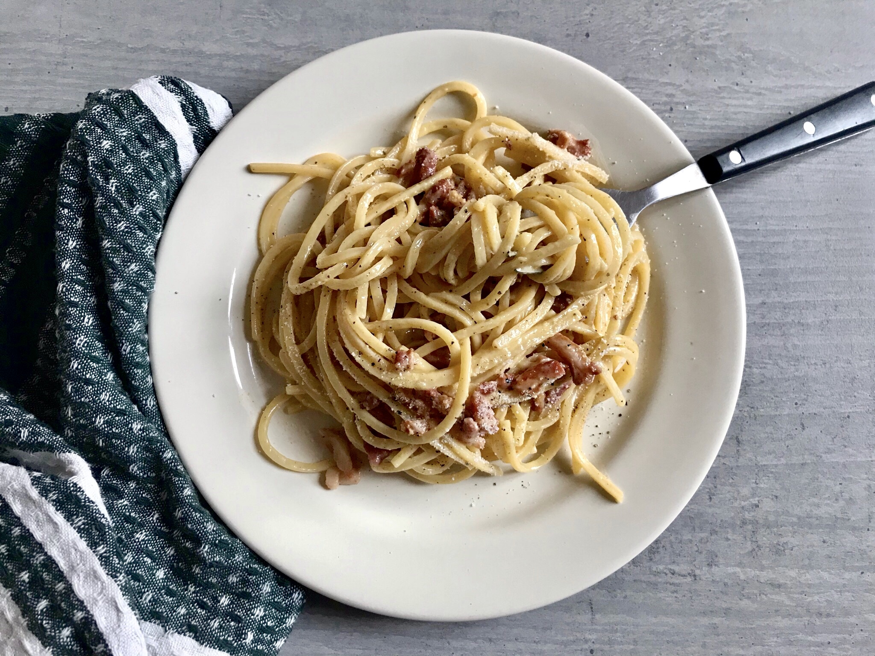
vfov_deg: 49.7
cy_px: 328
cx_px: 438
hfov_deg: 63.4
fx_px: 708
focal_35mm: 28
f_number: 1.8
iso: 40
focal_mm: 3.99
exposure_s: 1/33
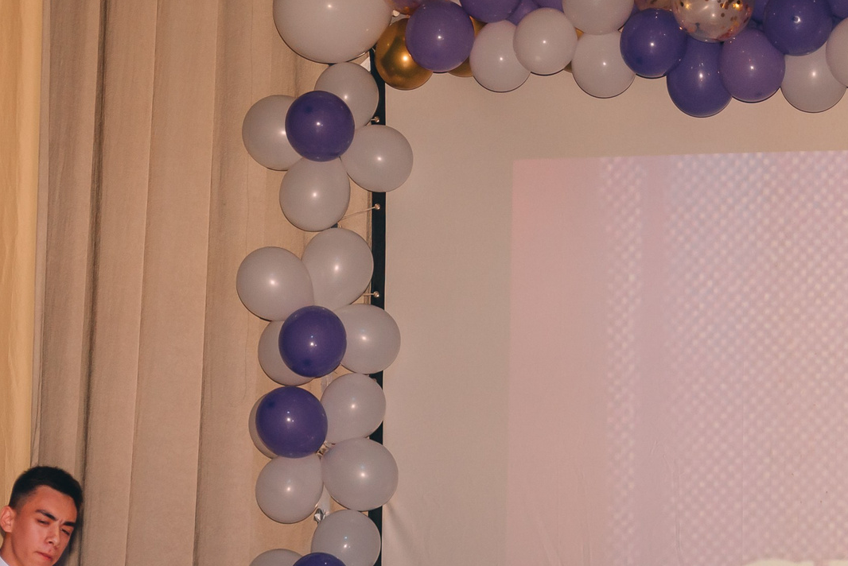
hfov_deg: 12.3
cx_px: 534
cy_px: 716
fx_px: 3936
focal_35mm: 167
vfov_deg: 8.1
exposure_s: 1/160
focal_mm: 55
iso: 800
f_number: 3.2
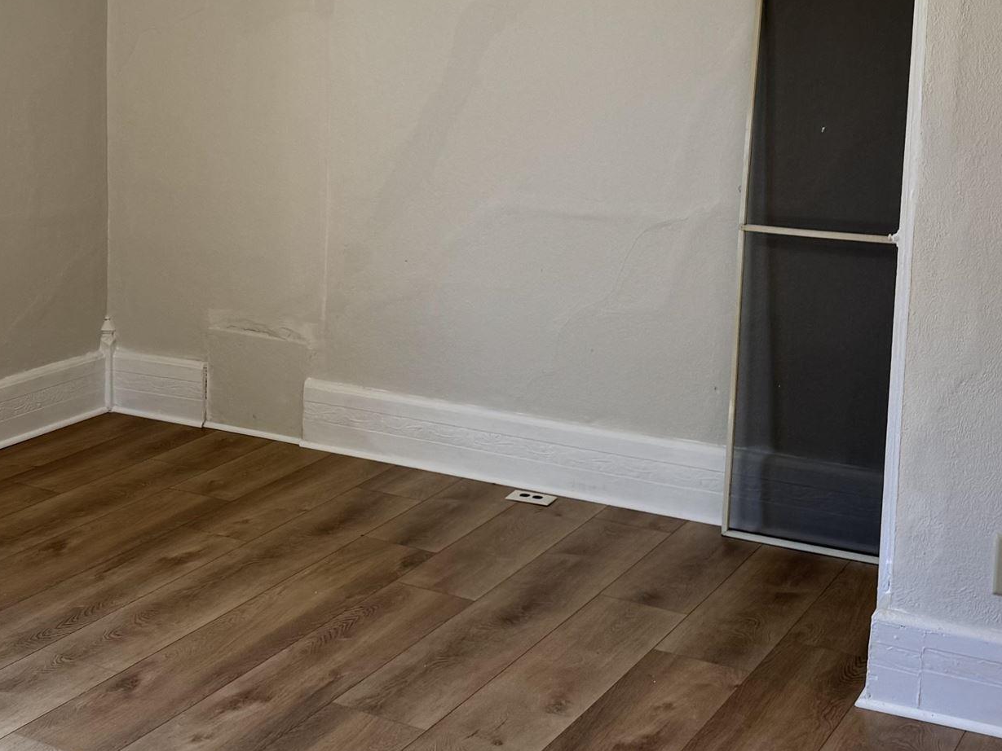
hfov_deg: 31.1
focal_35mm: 60
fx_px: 1737
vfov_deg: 24.2
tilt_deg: -8.4
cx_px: 161
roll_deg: +0.2
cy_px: 224
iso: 80
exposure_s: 1/195
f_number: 1.78
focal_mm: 6.76
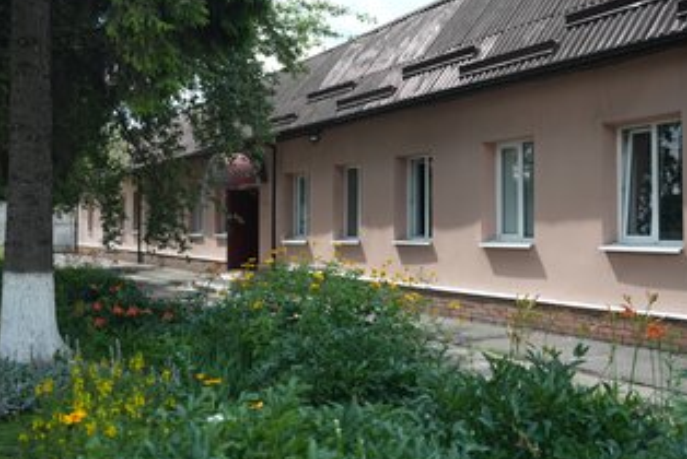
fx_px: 802
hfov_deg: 46.3
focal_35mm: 42
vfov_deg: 31.9
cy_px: 189
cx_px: 315
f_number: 2.8
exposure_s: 1/640
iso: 1250
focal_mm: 33
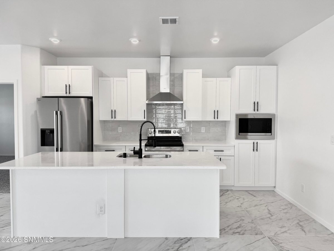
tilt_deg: -1.9
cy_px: 126
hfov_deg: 71.6
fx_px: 232
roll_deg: -0.2
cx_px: 167
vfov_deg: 56.8
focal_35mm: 24
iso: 100
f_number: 1.78
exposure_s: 1/348
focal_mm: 6.76
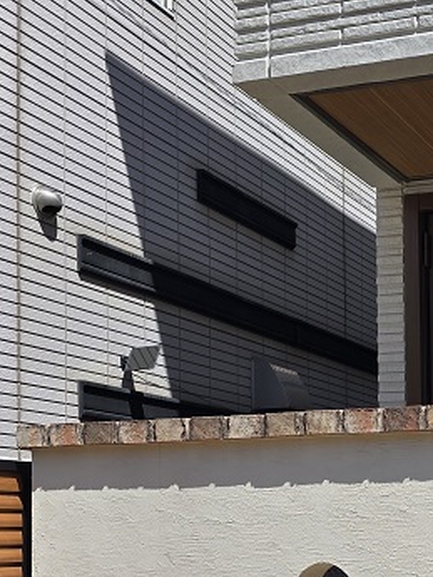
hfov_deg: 22.0
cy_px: 507
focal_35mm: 60
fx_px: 1000
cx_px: 558
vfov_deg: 30.9
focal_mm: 6.3
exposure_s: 1/777
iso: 12
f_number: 1.7
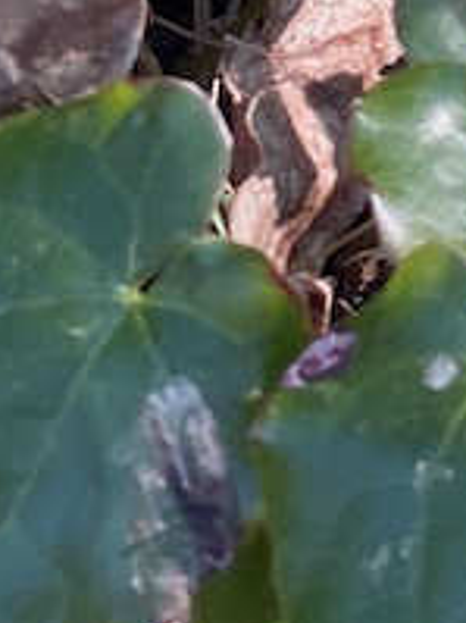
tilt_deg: -19.1
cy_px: -883
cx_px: 713
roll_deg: -0.4
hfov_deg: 5.5
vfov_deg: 7.0
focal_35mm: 268
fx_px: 4816
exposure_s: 1/122
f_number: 2
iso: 25
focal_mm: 6
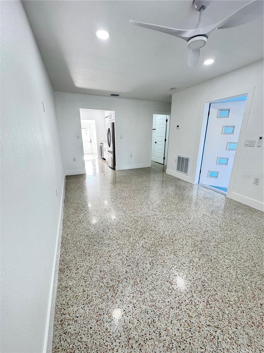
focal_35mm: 14
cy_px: 176
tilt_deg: -17.6
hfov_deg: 85.7
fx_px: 142
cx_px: 132
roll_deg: +1.0
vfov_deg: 102.1
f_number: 2.2
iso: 160
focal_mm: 2.22
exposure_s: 1/60
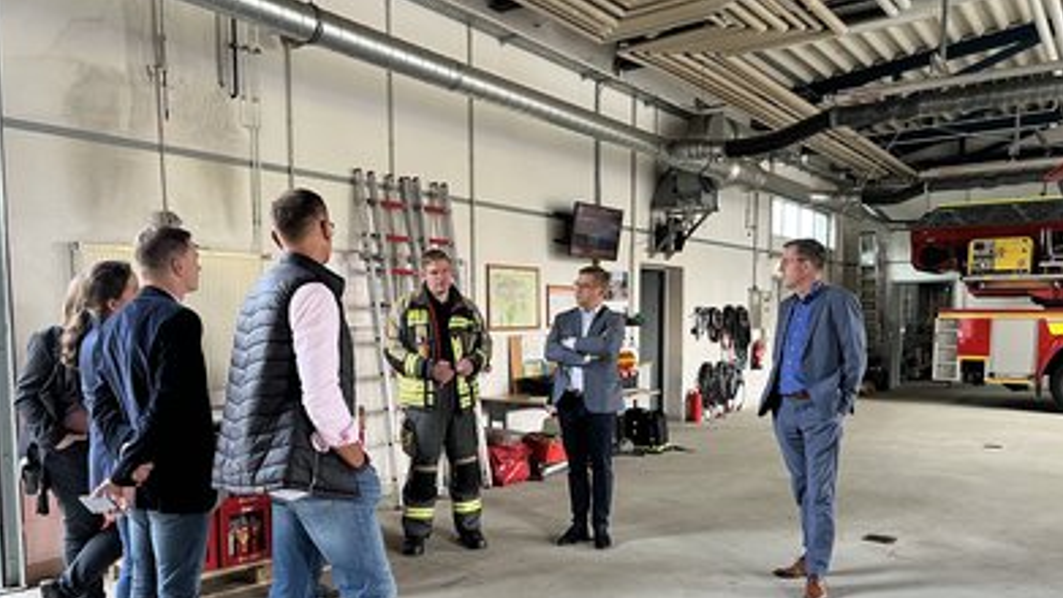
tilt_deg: -4.3
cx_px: 527
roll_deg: +0.6
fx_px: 817
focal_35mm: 29
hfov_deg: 66.1
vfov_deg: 39.8
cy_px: 383
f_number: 1.5
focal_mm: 5.7
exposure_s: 1/66
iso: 125
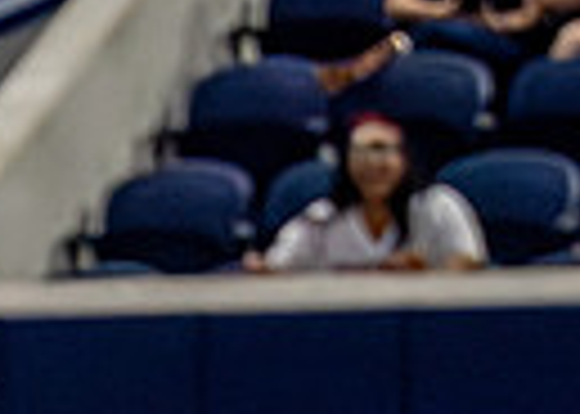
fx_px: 24465
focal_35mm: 1486
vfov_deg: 1.0
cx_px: -212
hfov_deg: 1.4
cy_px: 913
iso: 5000
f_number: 2.8
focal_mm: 200
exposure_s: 1/2000
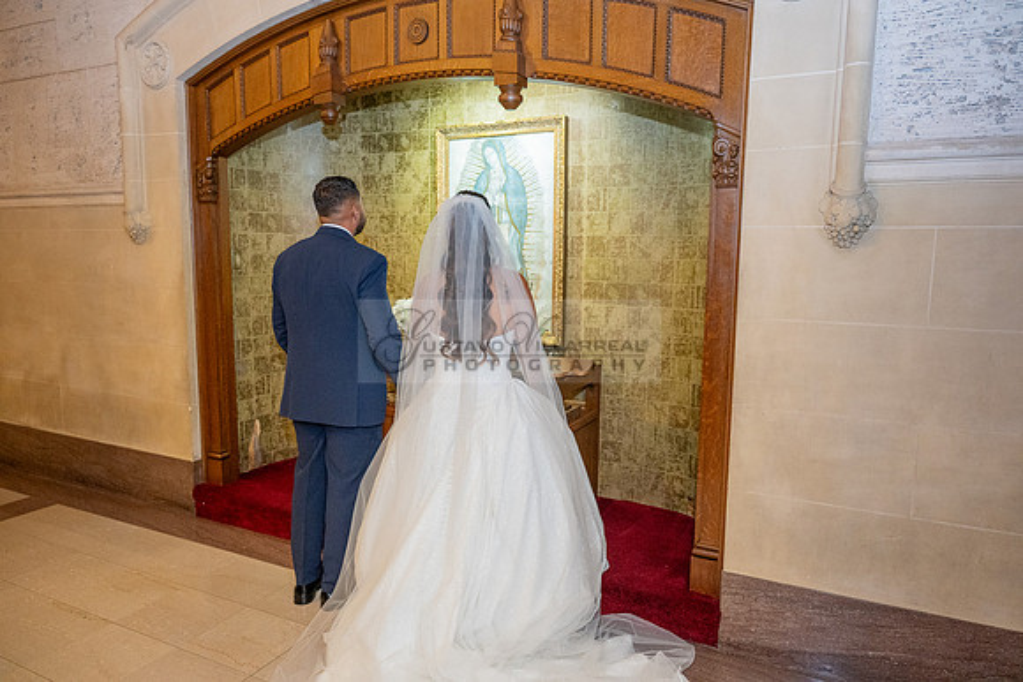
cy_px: 341
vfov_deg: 53.2
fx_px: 682
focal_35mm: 24
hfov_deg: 73.7
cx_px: 512
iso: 2000
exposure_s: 1/200
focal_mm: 24
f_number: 3.2
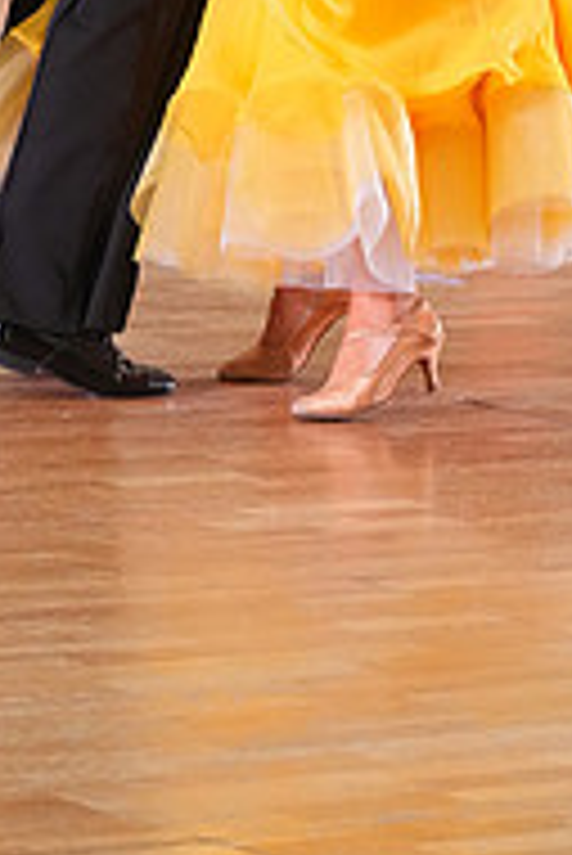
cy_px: -216
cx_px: 457
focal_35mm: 317
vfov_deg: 6.4
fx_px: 7541
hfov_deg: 4.3
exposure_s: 1/200
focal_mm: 104
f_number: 6.3
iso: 4000
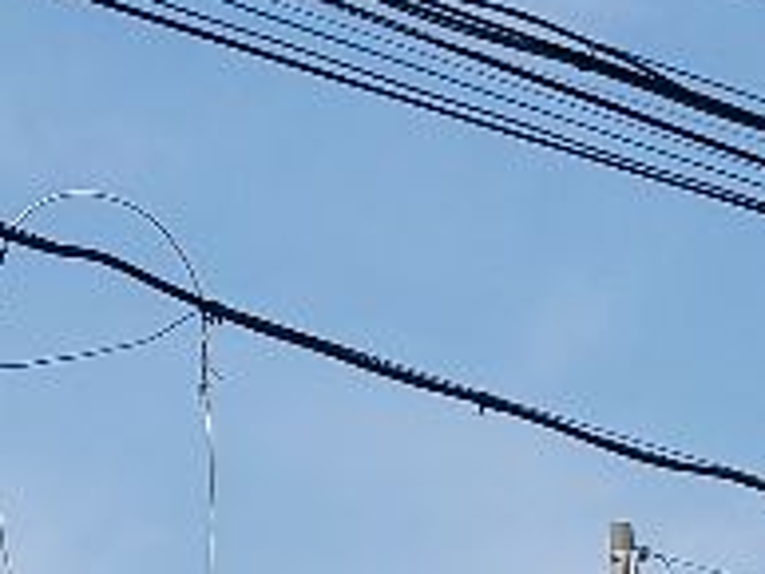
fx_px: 3671
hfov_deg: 11.9
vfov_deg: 8.9
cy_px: 614
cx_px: 250
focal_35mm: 166
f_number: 1.8
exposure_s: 1/2224
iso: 50
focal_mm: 7
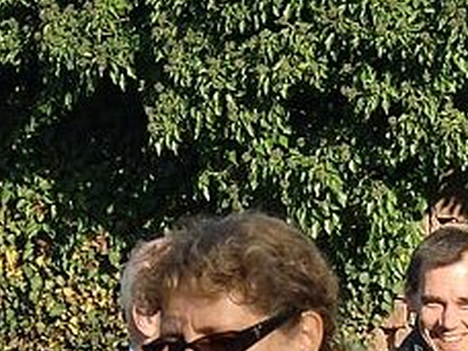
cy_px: 564
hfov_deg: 12.0
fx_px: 2231
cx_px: 224
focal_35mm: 165
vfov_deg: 8.7
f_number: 4
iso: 64
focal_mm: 8.4
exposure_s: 1/320
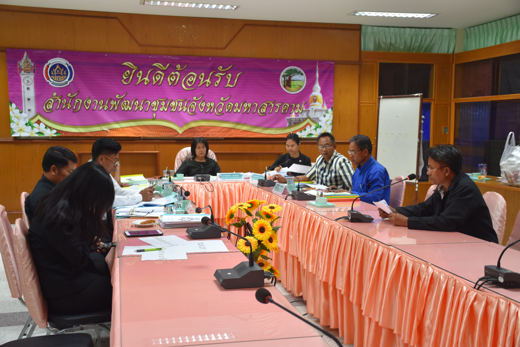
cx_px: 260
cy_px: 174
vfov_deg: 33.0
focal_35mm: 40
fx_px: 585
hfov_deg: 47.9
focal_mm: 27
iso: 720
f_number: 4
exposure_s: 1/60
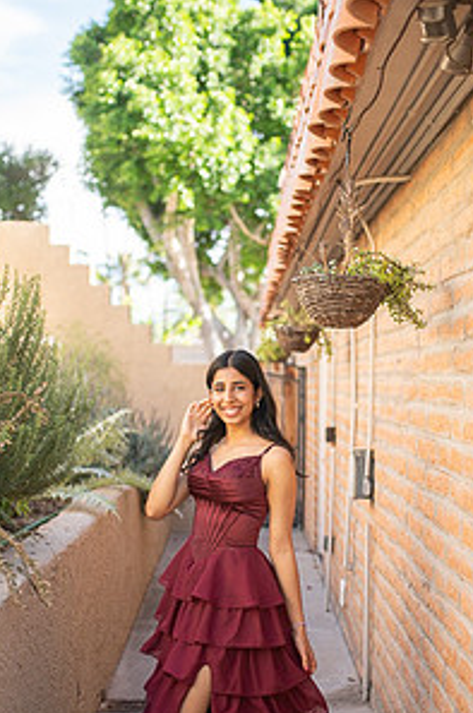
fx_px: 1048
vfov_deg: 37.3
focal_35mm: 53
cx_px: 253
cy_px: 461
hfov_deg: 25.4
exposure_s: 1/4000
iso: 400
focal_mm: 35
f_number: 1.4
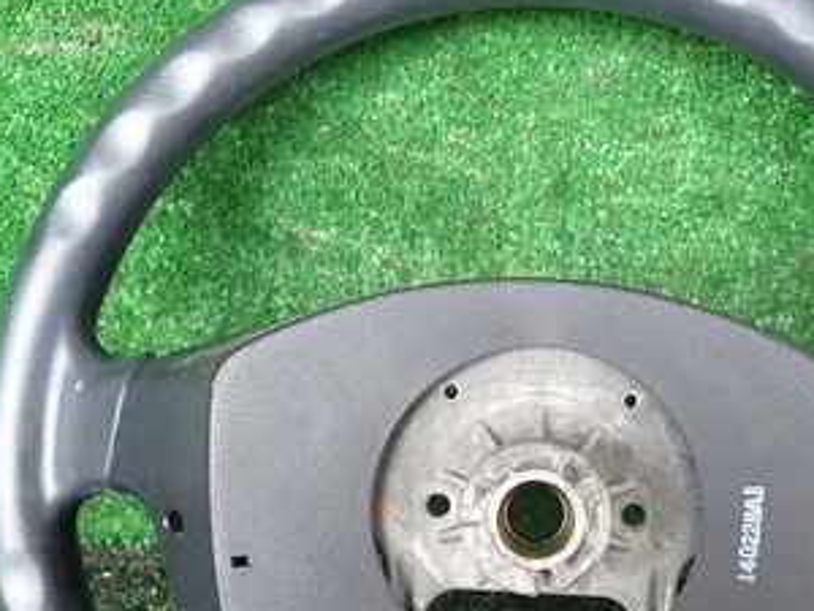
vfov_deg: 28.7
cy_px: 448
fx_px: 1176
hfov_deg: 37.9
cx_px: 524
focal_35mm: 50
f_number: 2
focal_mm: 4.5
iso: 160
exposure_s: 1/60
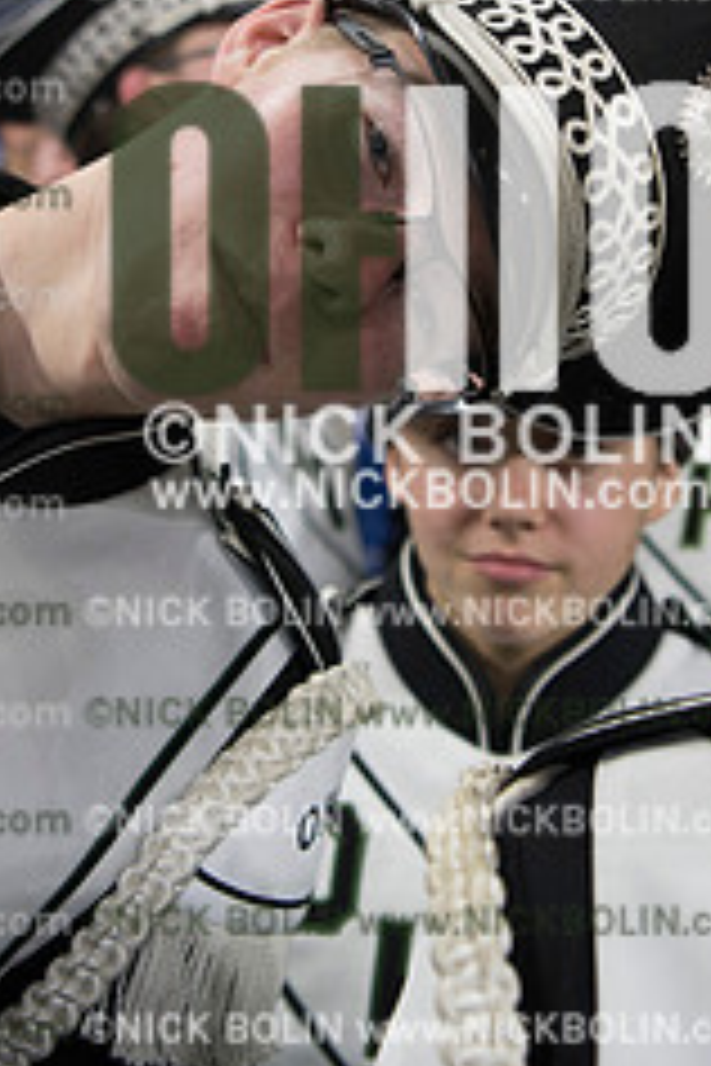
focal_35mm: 76
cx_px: 428
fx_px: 2251
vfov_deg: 26.4
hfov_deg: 17.9
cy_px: 299
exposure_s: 1/1000
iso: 1250
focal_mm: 31
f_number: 2.8
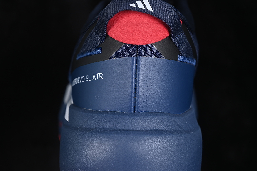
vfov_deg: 18.2
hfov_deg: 27.0
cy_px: 86
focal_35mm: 75
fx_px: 535
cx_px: 128
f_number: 6.3
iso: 160
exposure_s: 1/60
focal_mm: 50
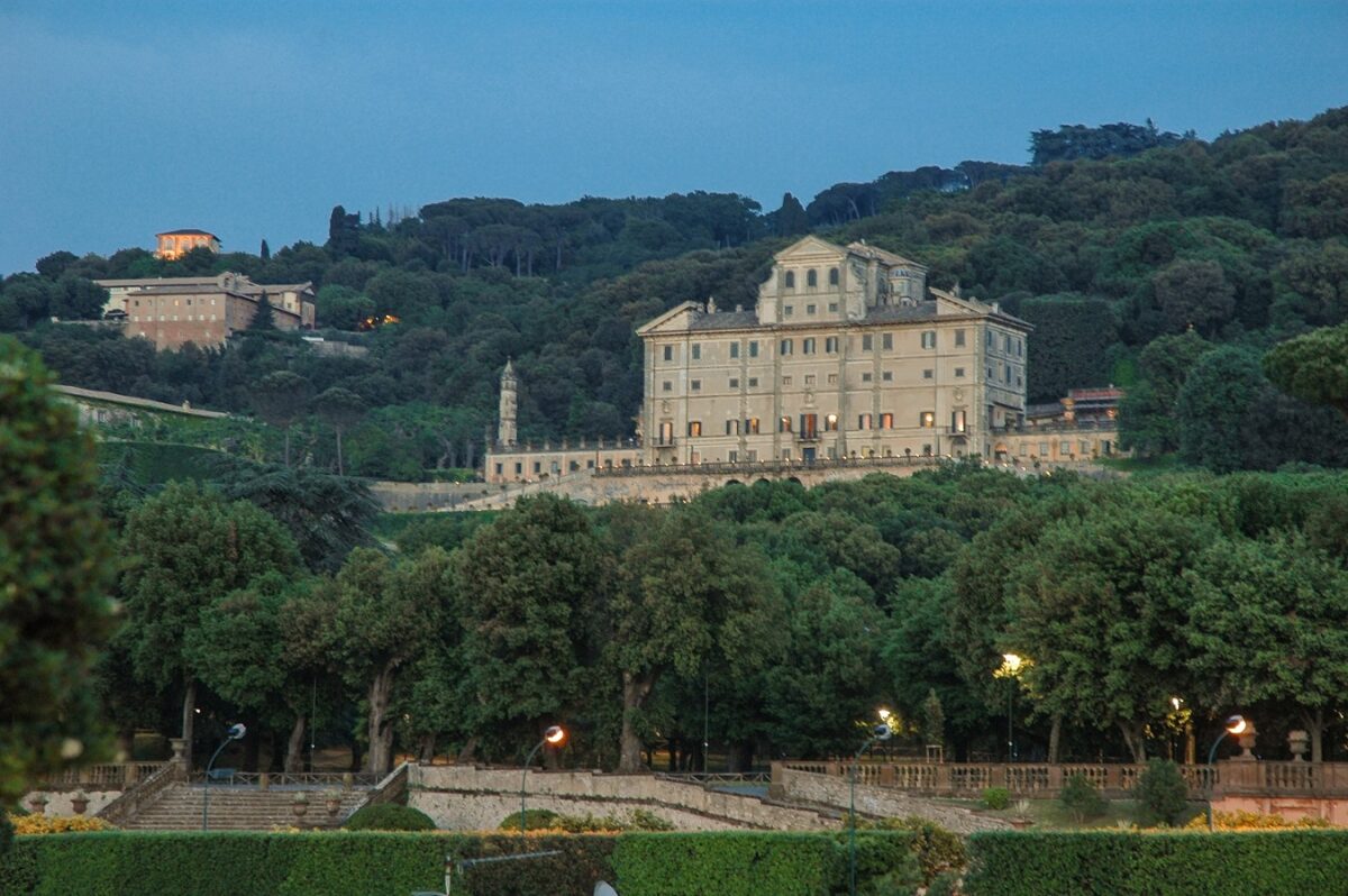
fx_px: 3928
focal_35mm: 105
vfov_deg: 13.0
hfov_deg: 19.5
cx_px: 674
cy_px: 448
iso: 250
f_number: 8
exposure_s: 1
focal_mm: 70
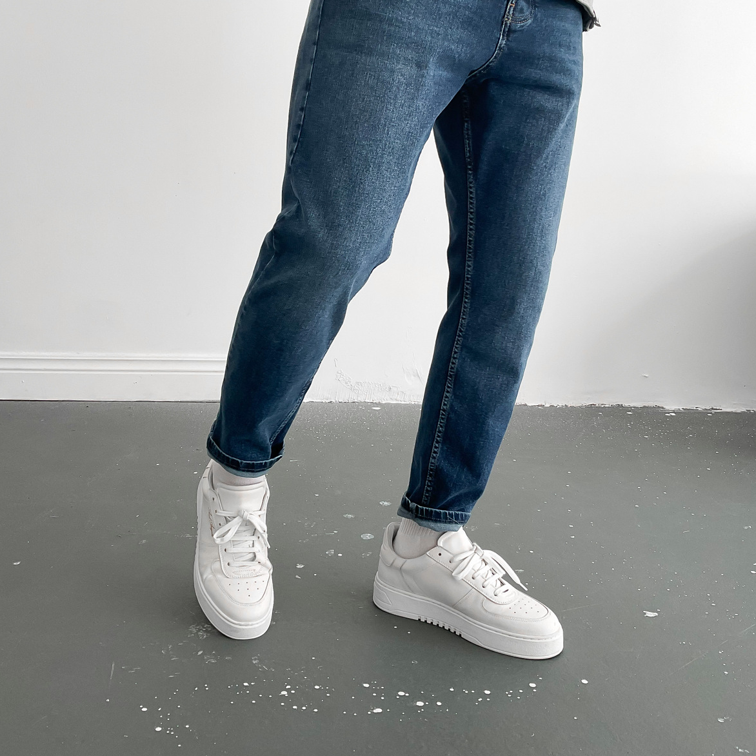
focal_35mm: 35
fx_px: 865
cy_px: 264
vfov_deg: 46.6
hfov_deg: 47.2
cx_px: 376
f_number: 1.8
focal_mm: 3
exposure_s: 1/120
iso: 40
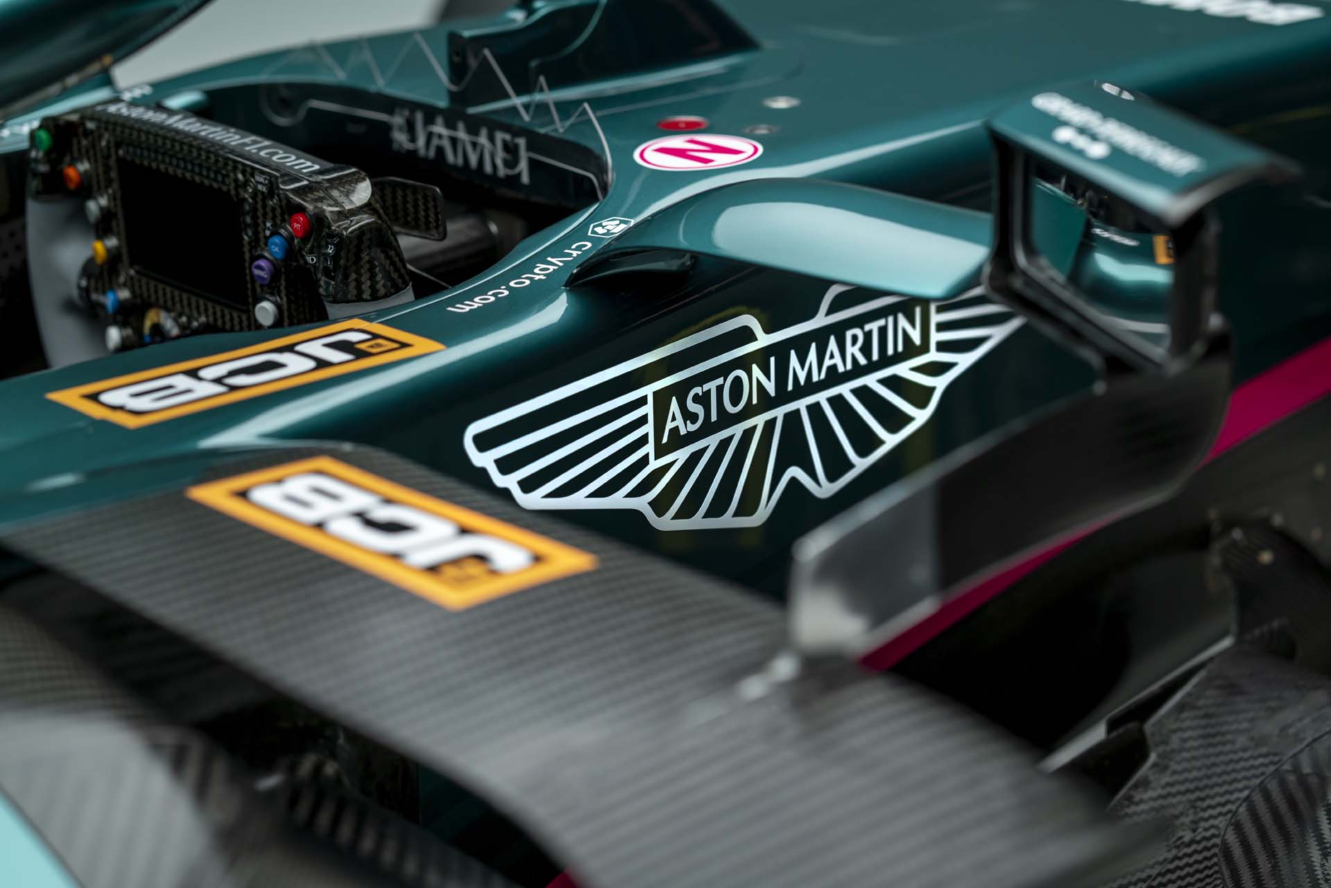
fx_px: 3143
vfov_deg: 16.1
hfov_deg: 23.9
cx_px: 666
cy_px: 444
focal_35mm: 85
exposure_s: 1/100
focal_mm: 85
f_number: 3.5
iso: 400
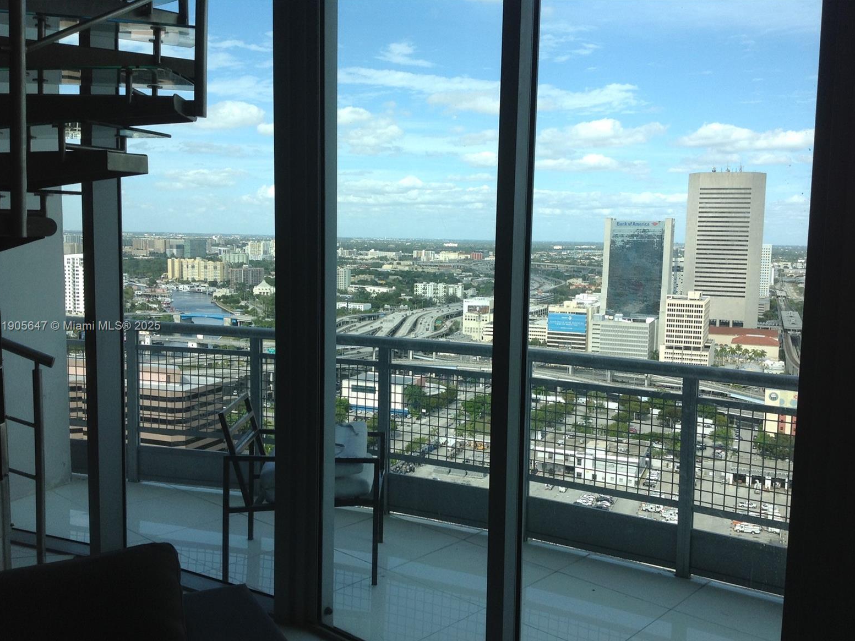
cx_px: 425
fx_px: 889
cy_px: 327
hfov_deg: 51.4
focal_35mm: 36
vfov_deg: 39.7
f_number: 2.4
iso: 50
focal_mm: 4.28
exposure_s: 1/1120
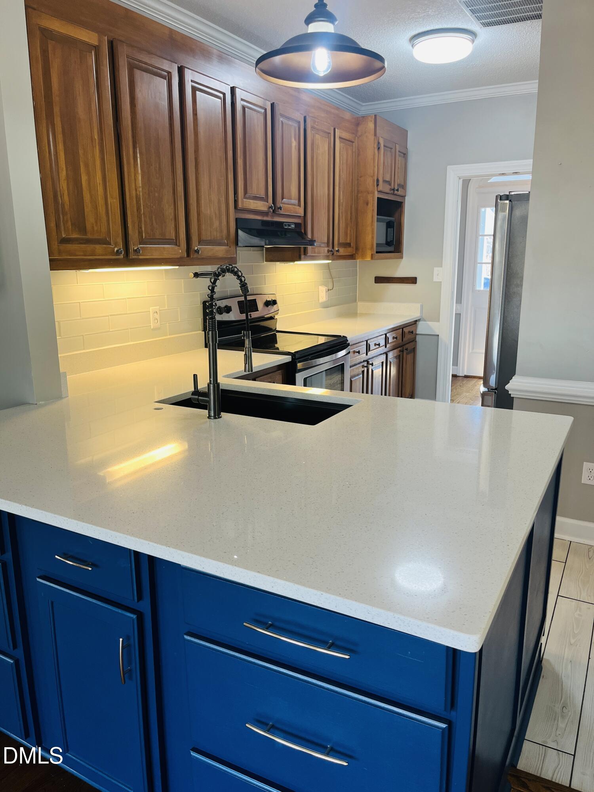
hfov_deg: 53.1
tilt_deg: -13.6
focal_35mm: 26
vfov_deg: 67.3
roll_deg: +0.6
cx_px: 297
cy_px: 396
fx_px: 595
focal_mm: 5.1
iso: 80
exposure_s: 1/60
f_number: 1.6
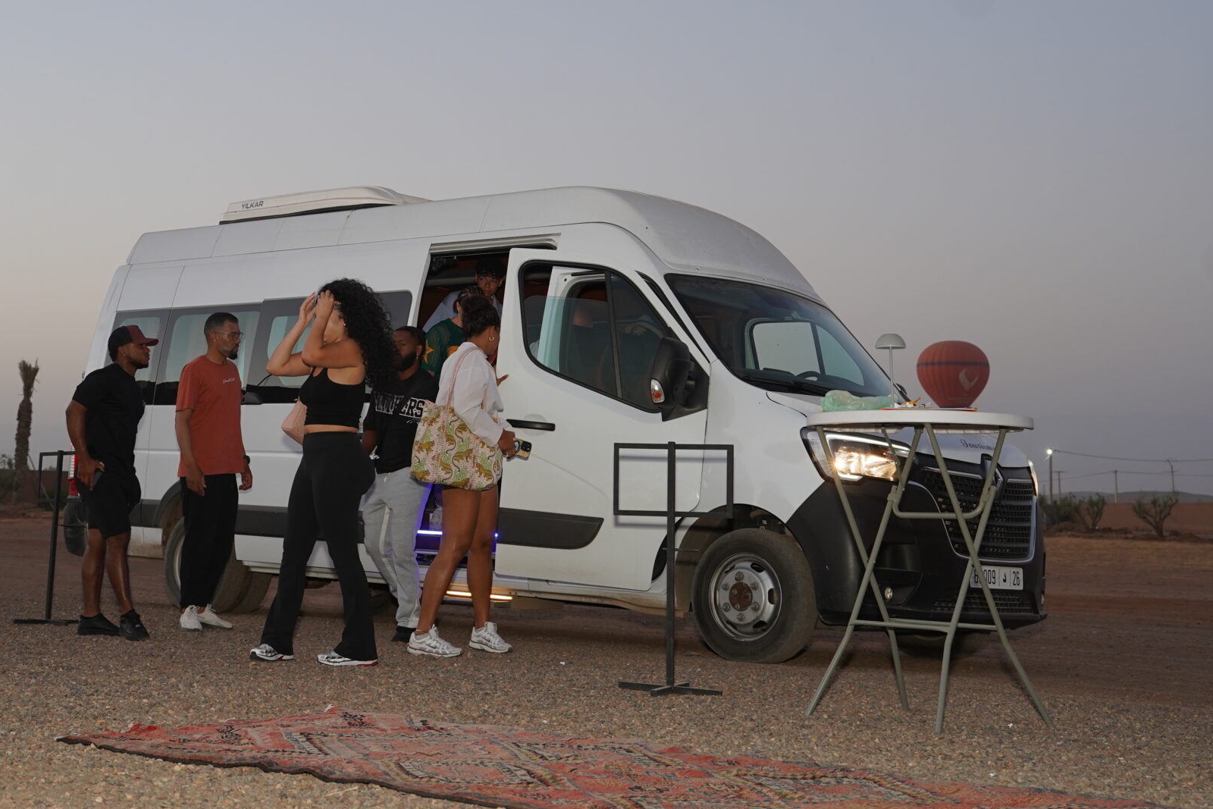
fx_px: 1887
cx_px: 398
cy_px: 211
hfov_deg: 35.3
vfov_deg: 24.0
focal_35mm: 56
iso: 640
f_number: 4
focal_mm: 35
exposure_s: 1/160
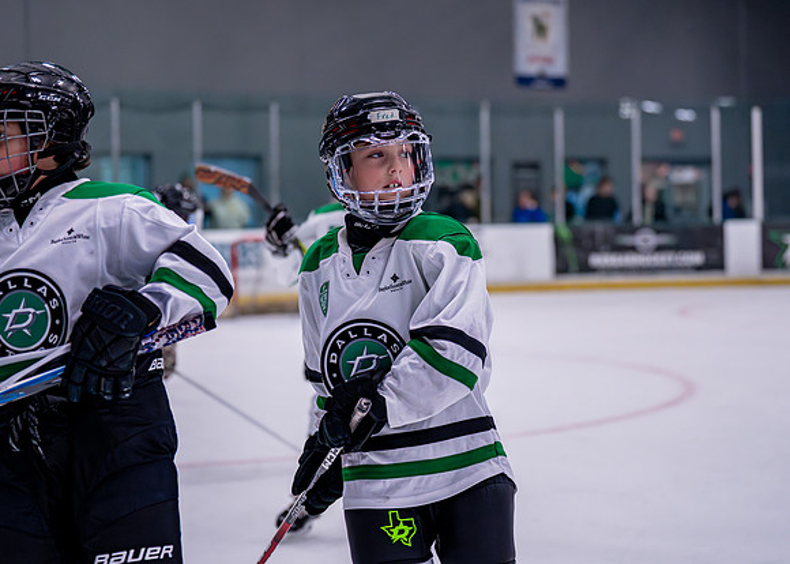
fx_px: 1873
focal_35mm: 83
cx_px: 395
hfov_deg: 23.8
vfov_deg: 17.1
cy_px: 249
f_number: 2.8
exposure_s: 1/1250
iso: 2500
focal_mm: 70
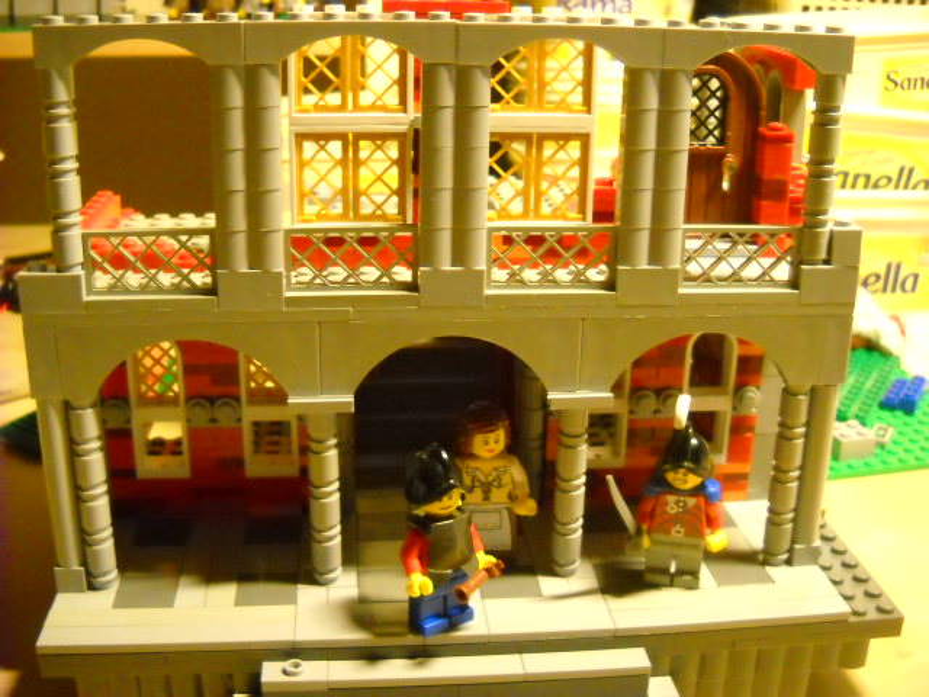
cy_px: 348
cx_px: 464
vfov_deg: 35.1
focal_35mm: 41
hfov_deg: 45.8
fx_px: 1100
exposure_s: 1/23
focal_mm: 6.72
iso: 800
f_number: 3.1
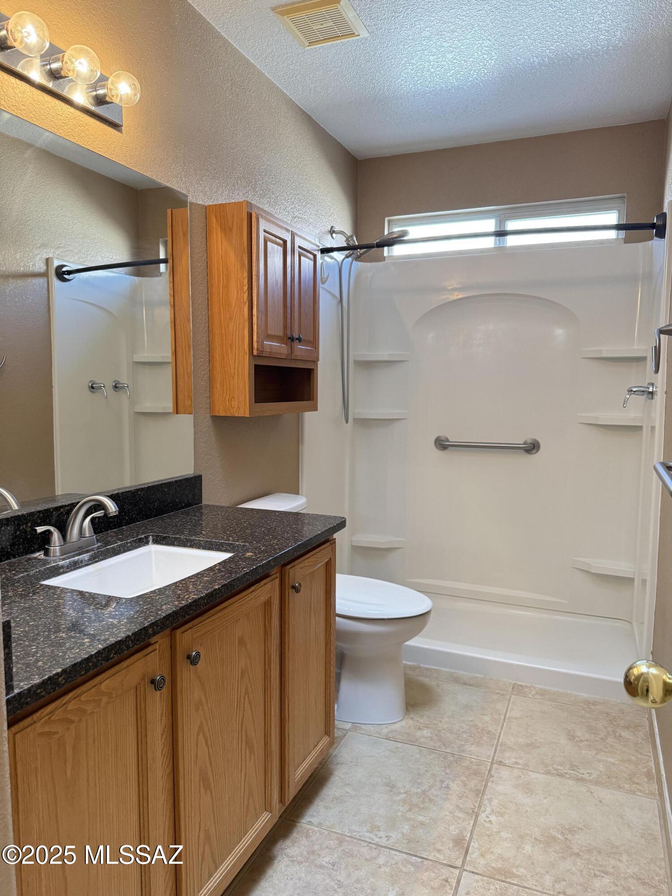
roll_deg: -0.9
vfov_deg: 71.6
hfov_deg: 56.8
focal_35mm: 24
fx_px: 621
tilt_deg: -5.5
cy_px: 448
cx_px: 336
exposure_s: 1/120
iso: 400
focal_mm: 6.76
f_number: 1.78
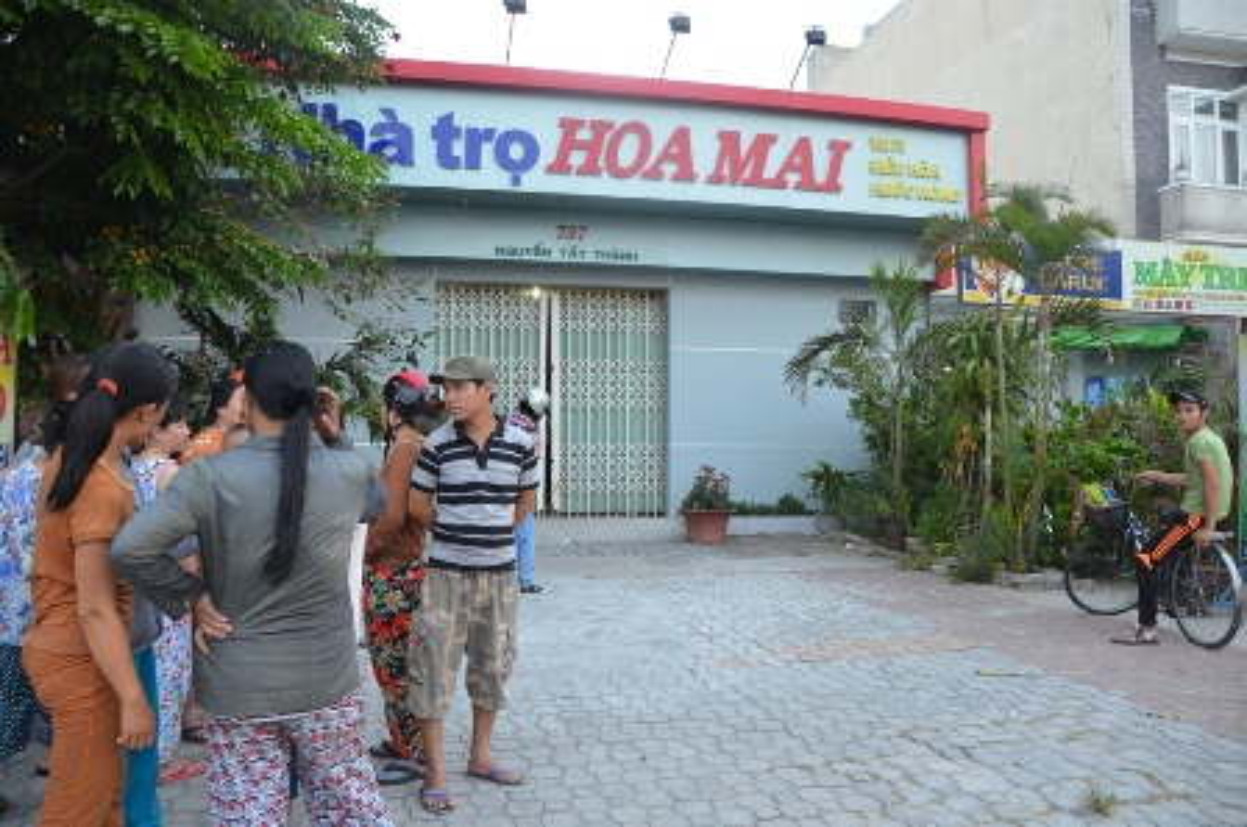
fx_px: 934
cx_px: 624
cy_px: 414
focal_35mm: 27
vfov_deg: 47.8
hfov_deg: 67.5
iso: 800
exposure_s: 1/60
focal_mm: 18
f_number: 4
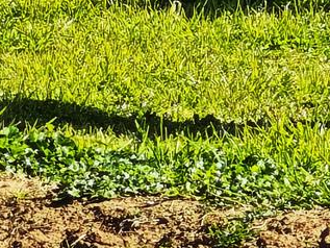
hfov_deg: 2.1
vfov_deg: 1.6
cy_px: 348
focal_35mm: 926
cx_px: -21
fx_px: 8831
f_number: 2
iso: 50
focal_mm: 9
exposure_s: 1/444
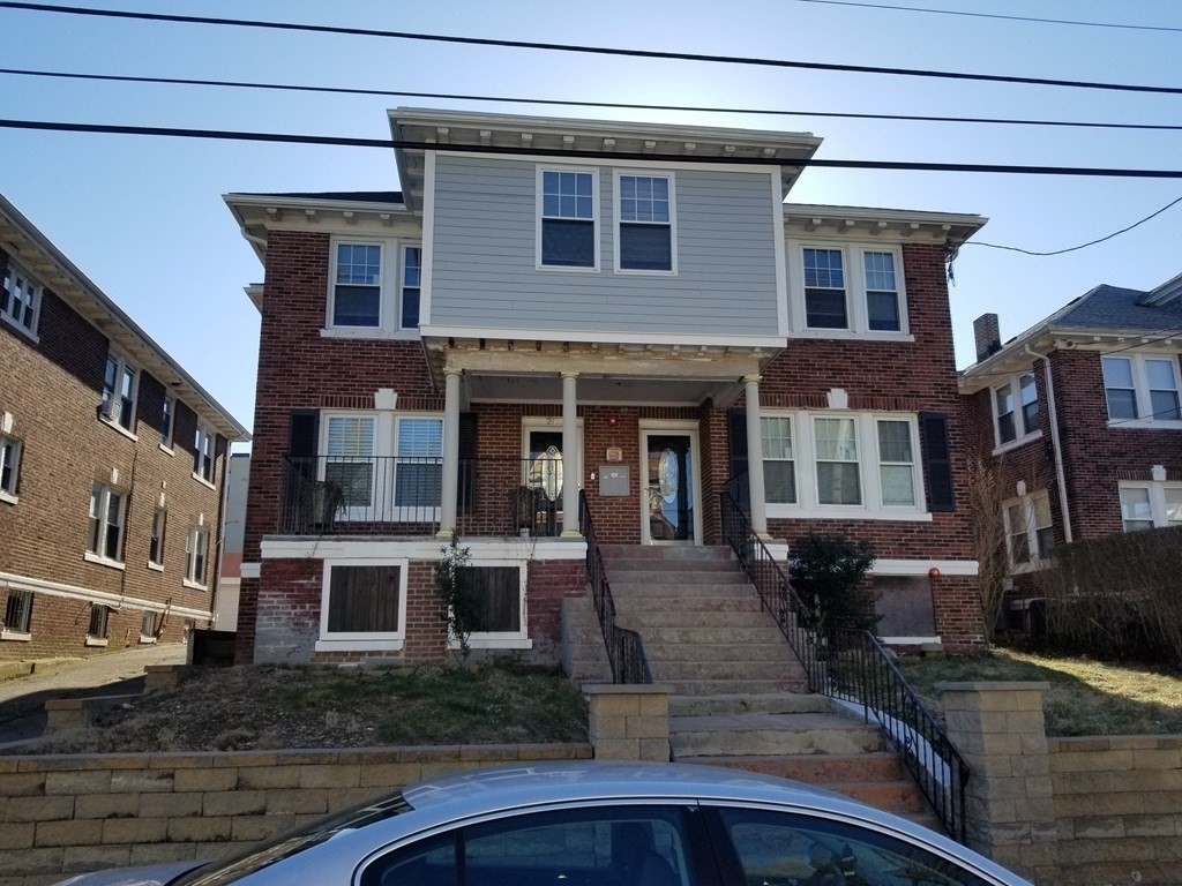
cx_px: 591
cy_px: 443
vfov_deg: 53.1
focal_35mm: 26
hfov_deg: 67.3
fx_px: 888
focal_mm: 4.3
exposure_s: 1/1644
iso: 50
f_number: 1.7
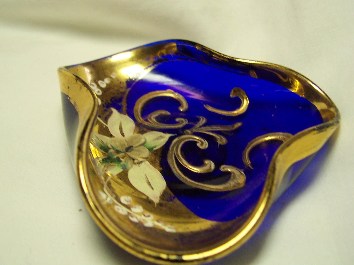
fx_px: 378
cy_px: 132
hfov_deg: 50.1
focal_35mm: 37
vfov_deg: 38.7
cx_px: 177
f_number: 2.8
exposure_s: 1/45
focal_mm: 5.6
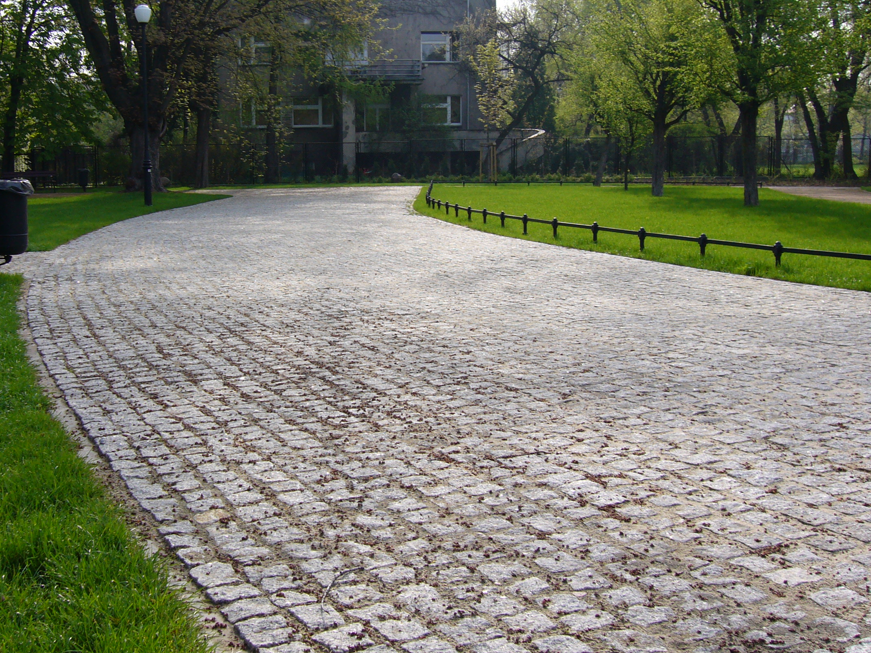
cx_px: 359
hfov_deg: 44.6
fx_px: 1057
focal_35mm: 42
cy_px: 279
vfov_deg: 34.3
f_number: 5.6
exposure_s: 1/125
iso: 80
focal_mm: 5.8
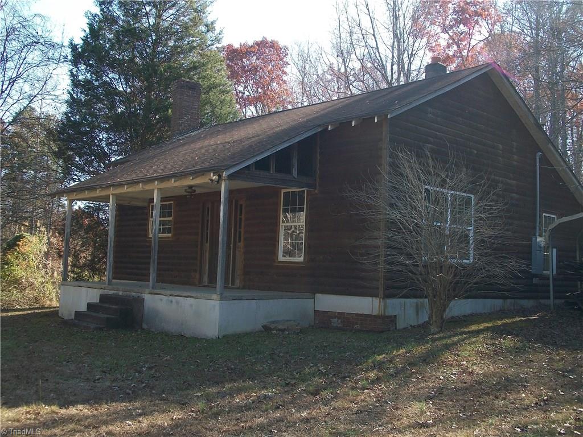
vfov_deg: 36.0
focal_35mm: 40
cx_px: 292
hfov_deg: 46.8
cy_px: 218
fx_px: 674
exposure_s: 1/200
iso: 80
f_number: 3.2
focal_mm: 7.1
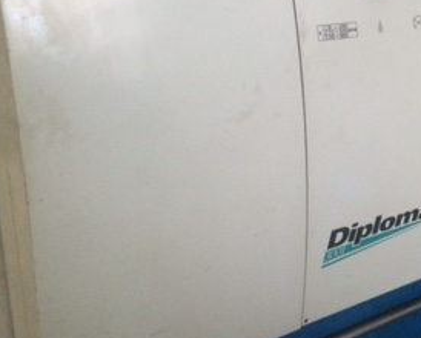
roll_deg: +3.2
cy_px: 103
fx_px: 824
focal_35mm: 66
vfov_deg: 23.1
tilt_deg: -7.6
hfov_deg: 26.2
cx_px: 478
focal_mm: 4.15
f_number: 2.2
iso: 320
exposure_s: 1/15
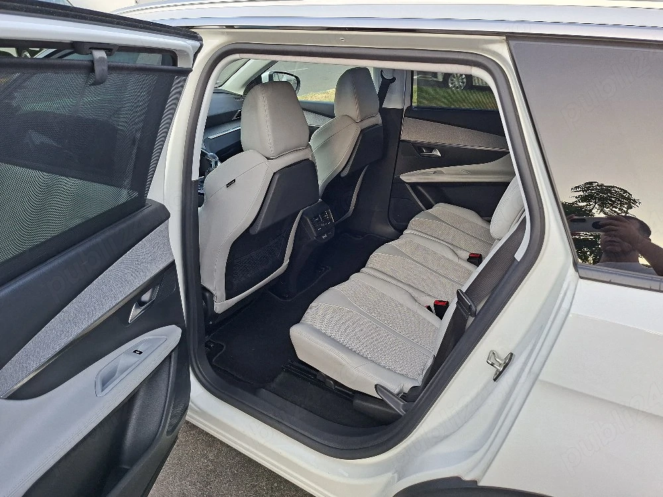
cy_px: 248
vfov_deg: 58.9
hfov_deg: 73.9
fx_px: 441
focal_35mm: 23
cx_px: 332
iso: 50
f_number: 1.8
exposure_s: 1/179
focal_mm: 5.54
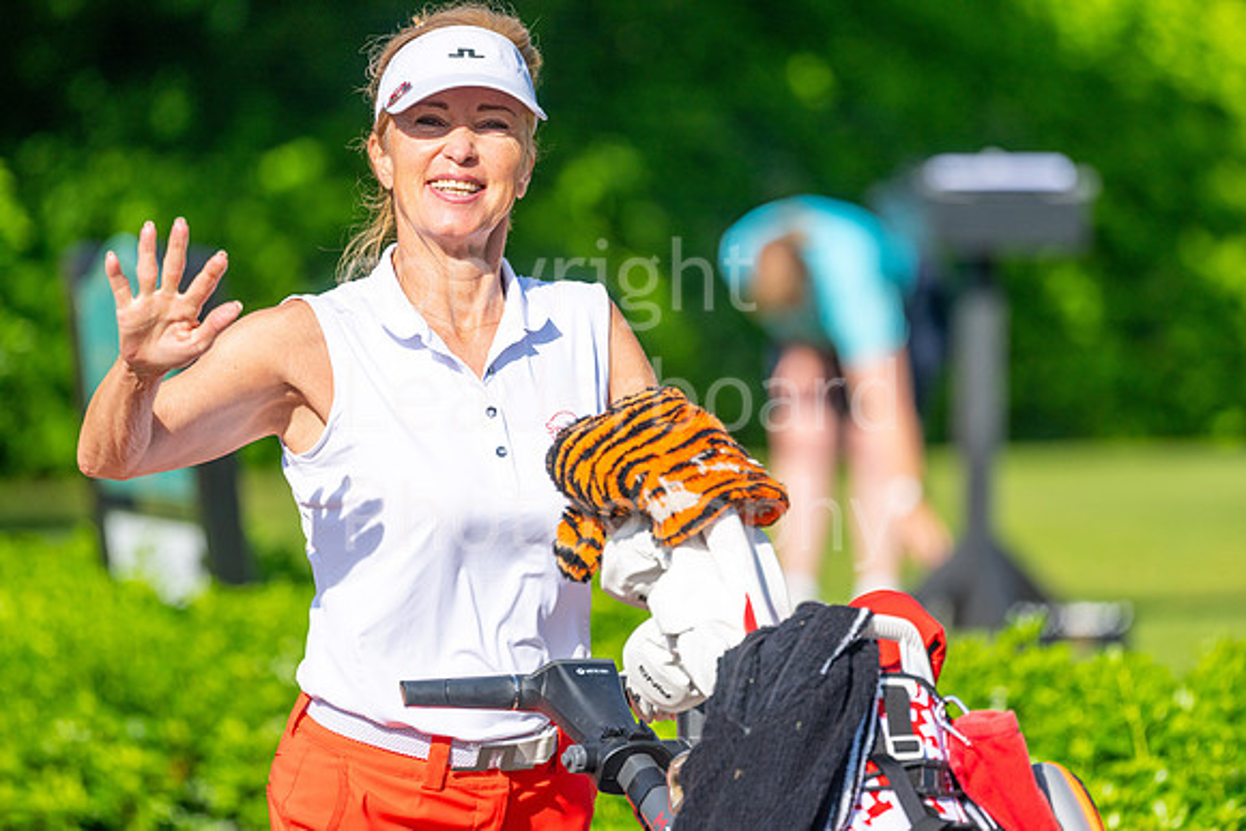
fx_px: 10385
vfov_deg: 4.6
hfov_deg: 6.9
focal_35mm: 300
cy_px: 416
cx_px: 623
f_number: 5
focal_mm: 300
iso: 200
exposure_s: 1/2000
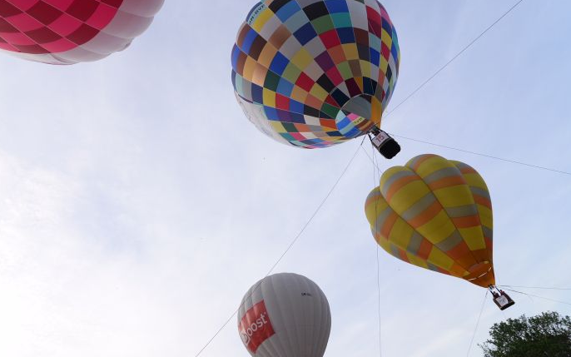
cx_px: 261
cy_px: 166
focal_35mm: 19
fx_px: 296
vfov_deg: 62.2
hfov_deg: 87.8
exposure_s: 1/400
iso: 500
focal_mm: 16
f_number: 5.6
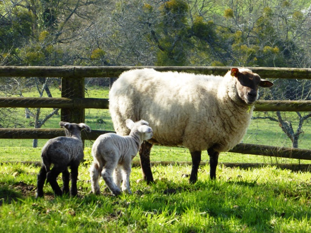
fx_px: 2489
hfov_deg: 7.2
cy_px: 116
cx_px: 156
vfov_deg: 5.4
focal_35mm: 277
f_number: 5.6
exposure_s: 1/100
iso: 100
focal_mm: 44.8
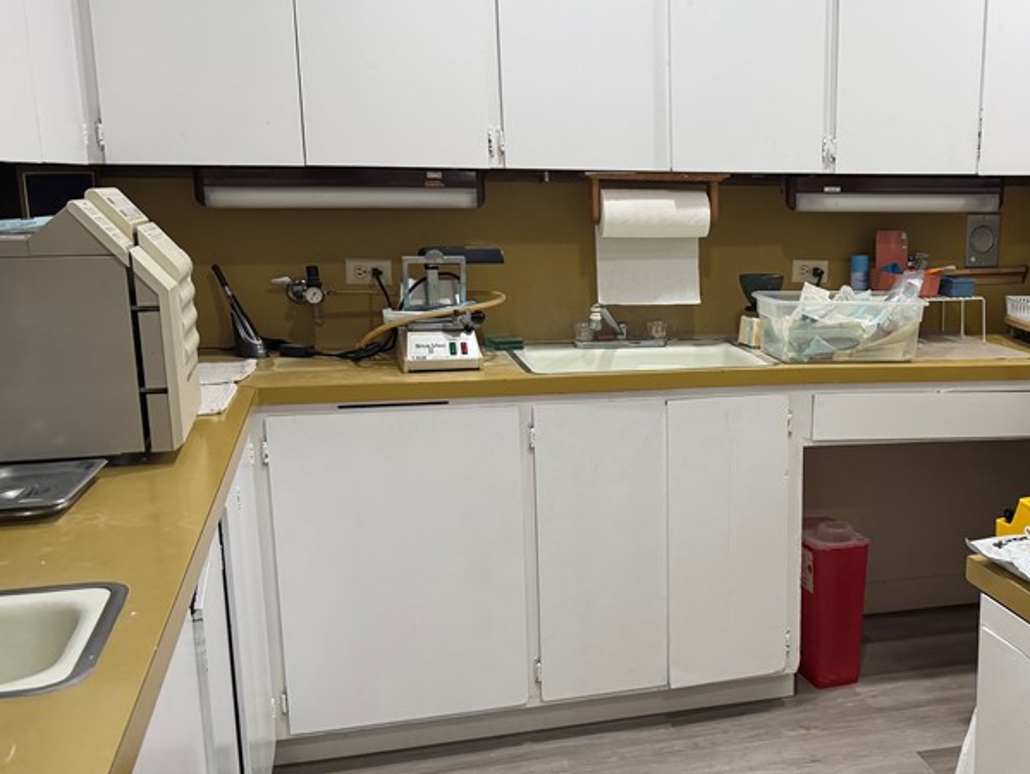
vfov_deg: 35.1
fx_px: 1221
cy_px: 445
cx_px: 793
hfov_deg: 44.0
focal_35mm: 41
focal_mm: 6.76
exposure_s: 1/121
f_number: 1.78
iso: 200
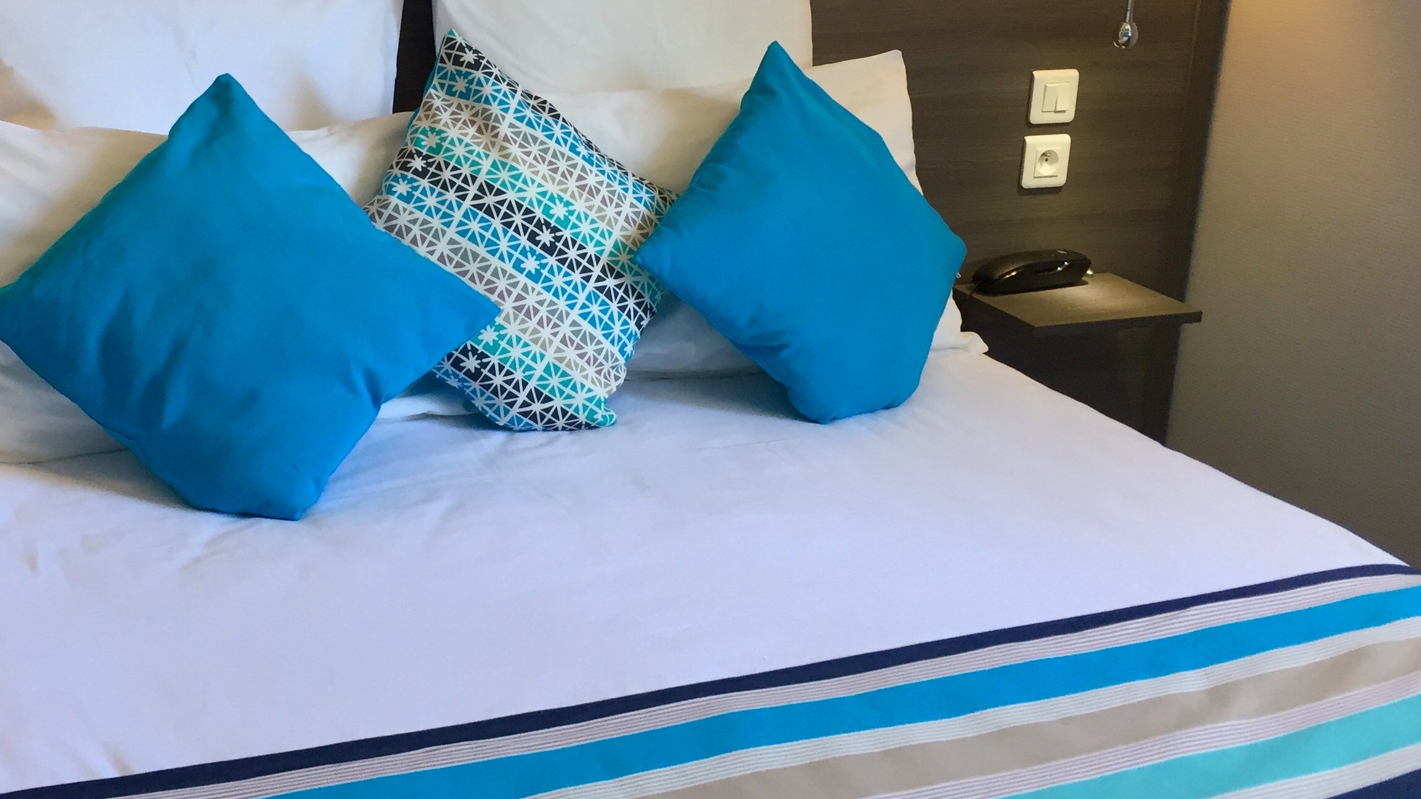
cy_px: 198
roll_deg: -2.0
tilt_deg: -13.5
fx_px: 1695
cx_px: 416
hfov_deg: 44.4
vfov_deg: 26.2
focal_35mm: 45
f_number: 2.2
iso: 40
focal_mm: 4.15
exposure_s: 1/33
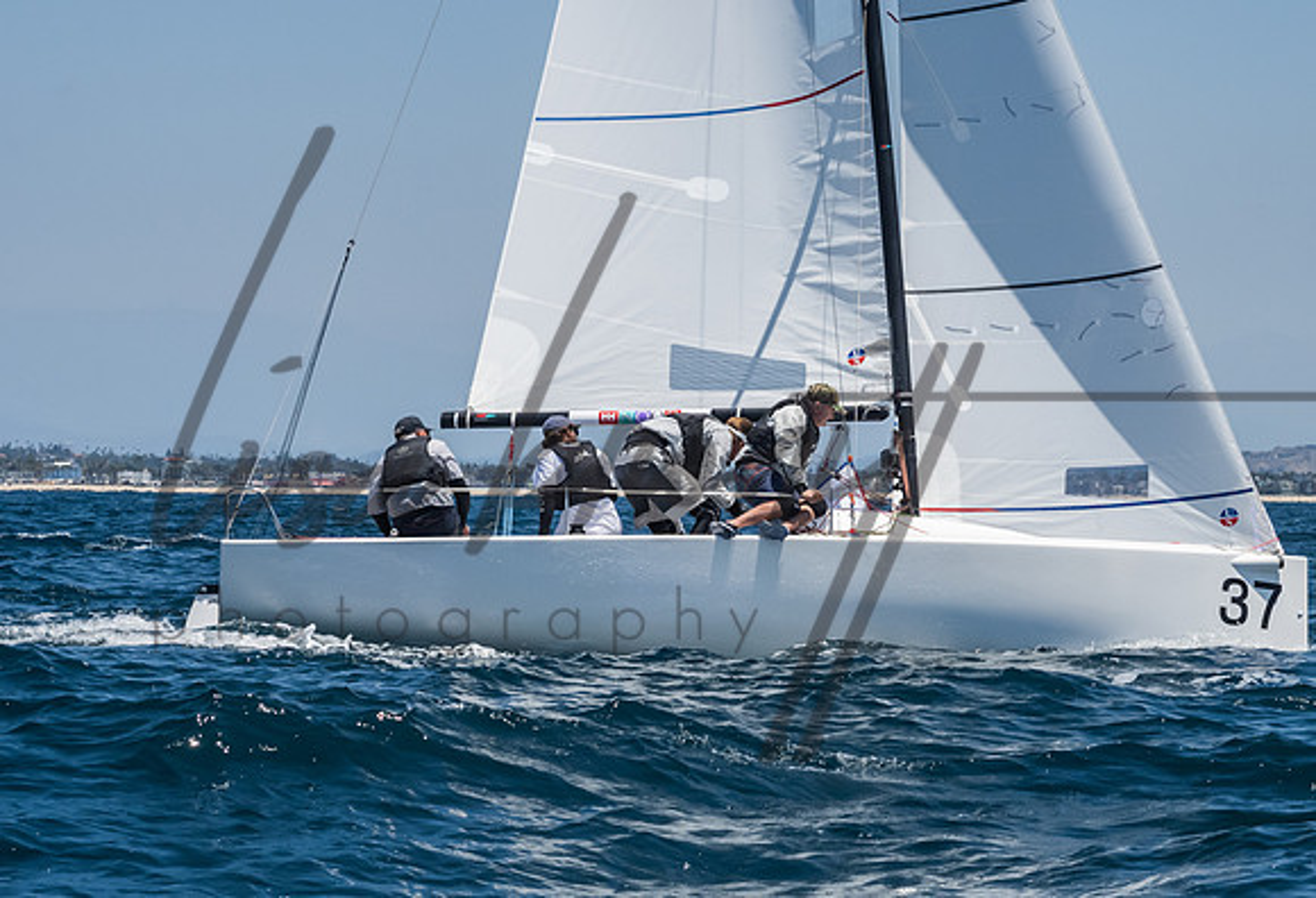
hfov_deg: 13.7
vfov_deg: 9.4
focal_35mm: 148
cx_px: 626
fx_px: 5465
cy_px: 440
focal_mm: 95
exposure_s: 1/1600
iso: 640
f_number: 14
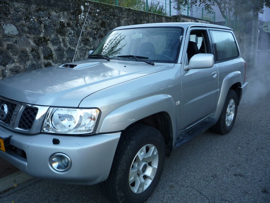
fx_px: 234
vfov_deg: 46.8
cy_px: 102
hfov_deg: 60.0
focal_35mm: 30
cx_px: 135
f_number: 3.3
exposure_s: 1/100
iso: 100
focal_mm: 5.2
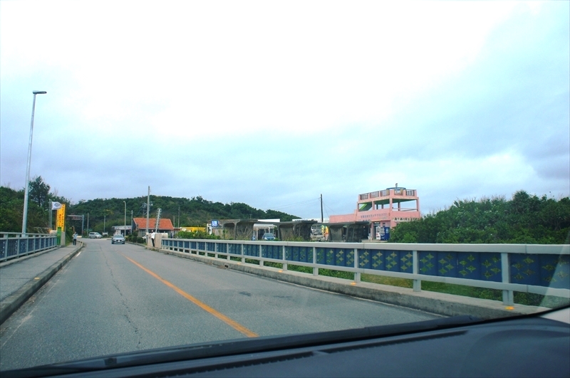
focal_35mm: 27
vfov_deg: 47.8
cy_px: 189
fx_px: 427
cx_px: 285
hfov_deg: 67.5
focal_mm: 18
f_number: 5.6
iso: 200
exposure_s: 1/320
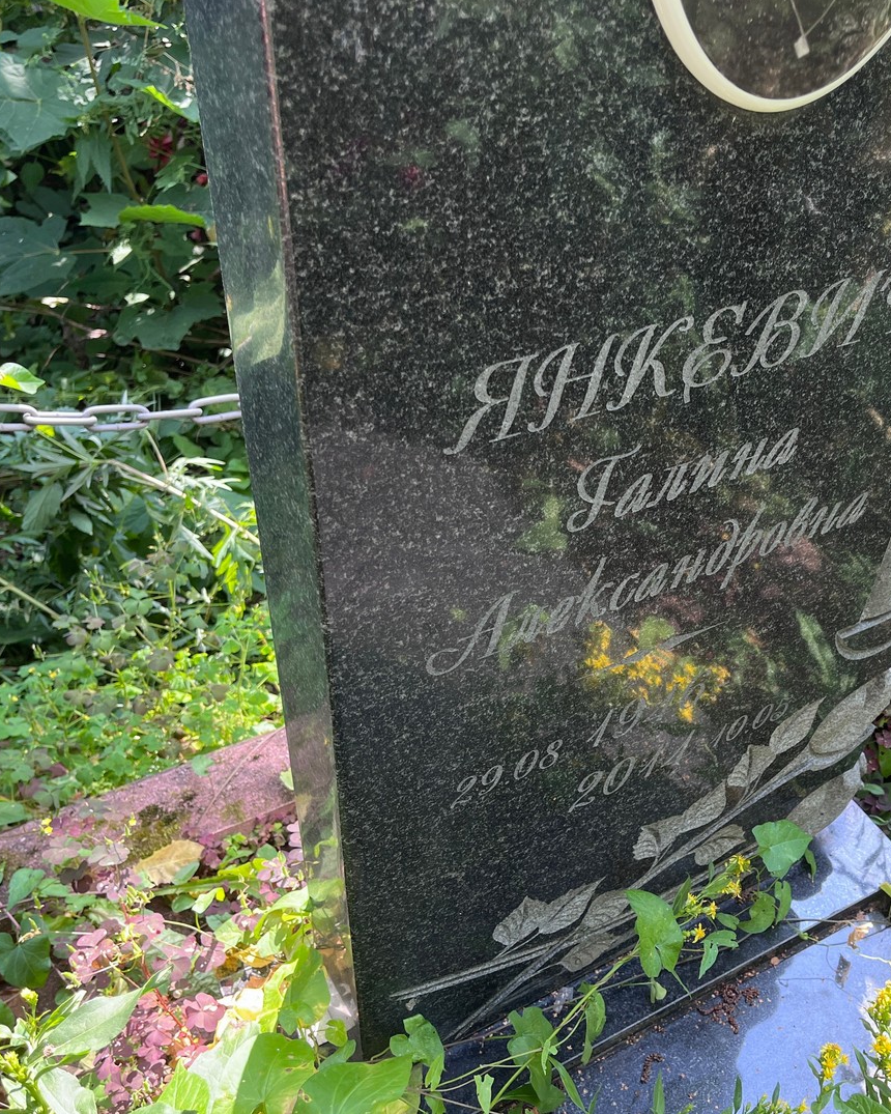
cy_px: 555
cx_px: 590
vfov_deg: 52.8
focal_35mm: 34
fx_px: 1121
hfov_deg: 42.8
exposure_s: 1/207
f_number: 1.6
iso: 50
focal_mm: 5.1
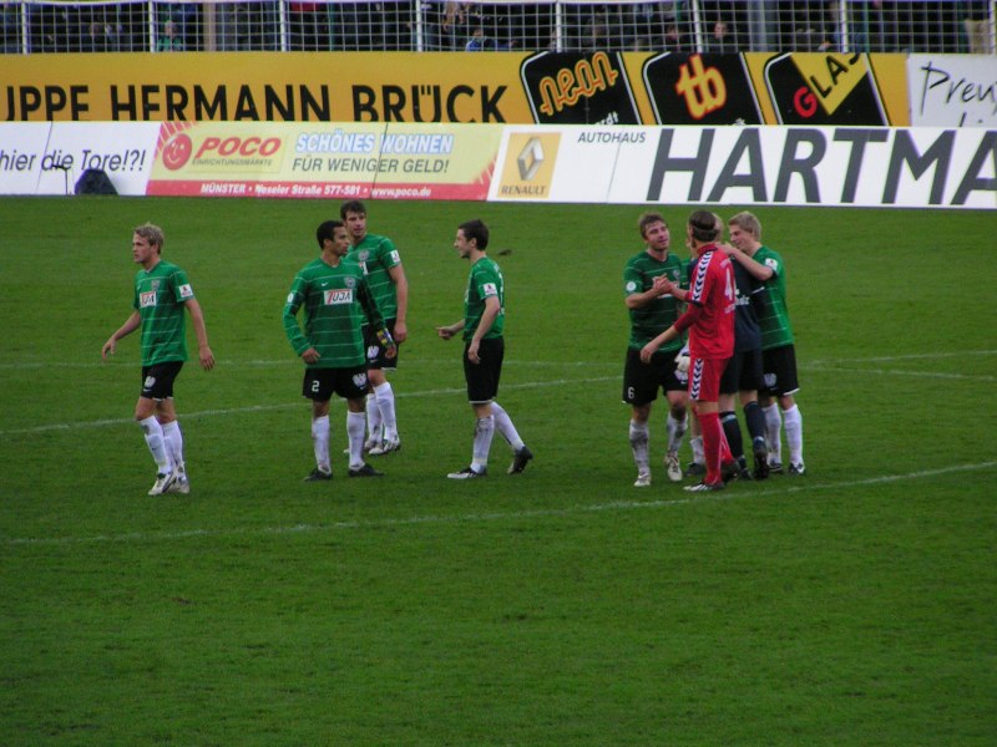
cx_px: 498
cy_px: 374
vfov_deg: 4.6
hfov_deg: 6.1
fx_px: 9389
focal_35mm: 326
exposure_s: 1/400
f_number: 3.5
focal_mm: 49.8
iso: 200
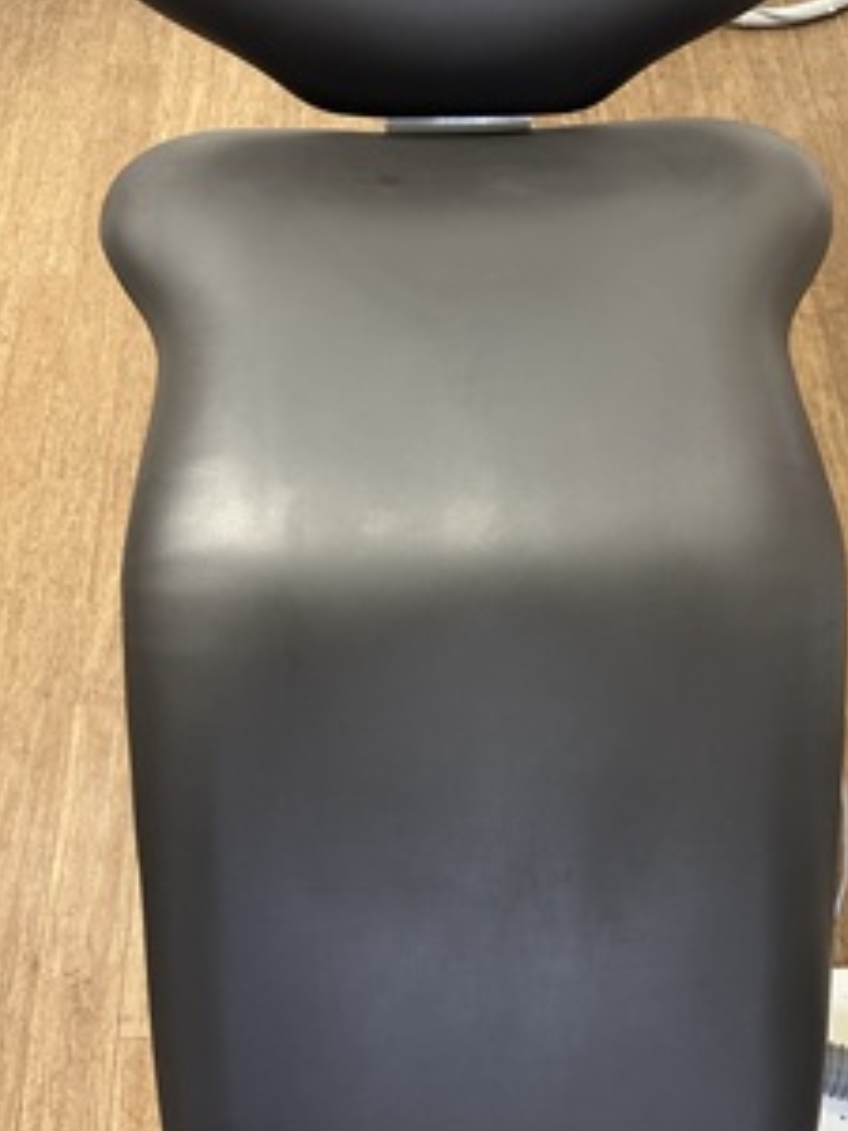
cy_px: 677
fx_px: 1013
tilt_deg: -63.5
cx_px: 464
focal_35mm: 31
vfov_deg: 57.9
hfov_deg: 45.4
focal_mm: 6.86
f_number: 1.78
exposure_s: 1/50
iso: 320
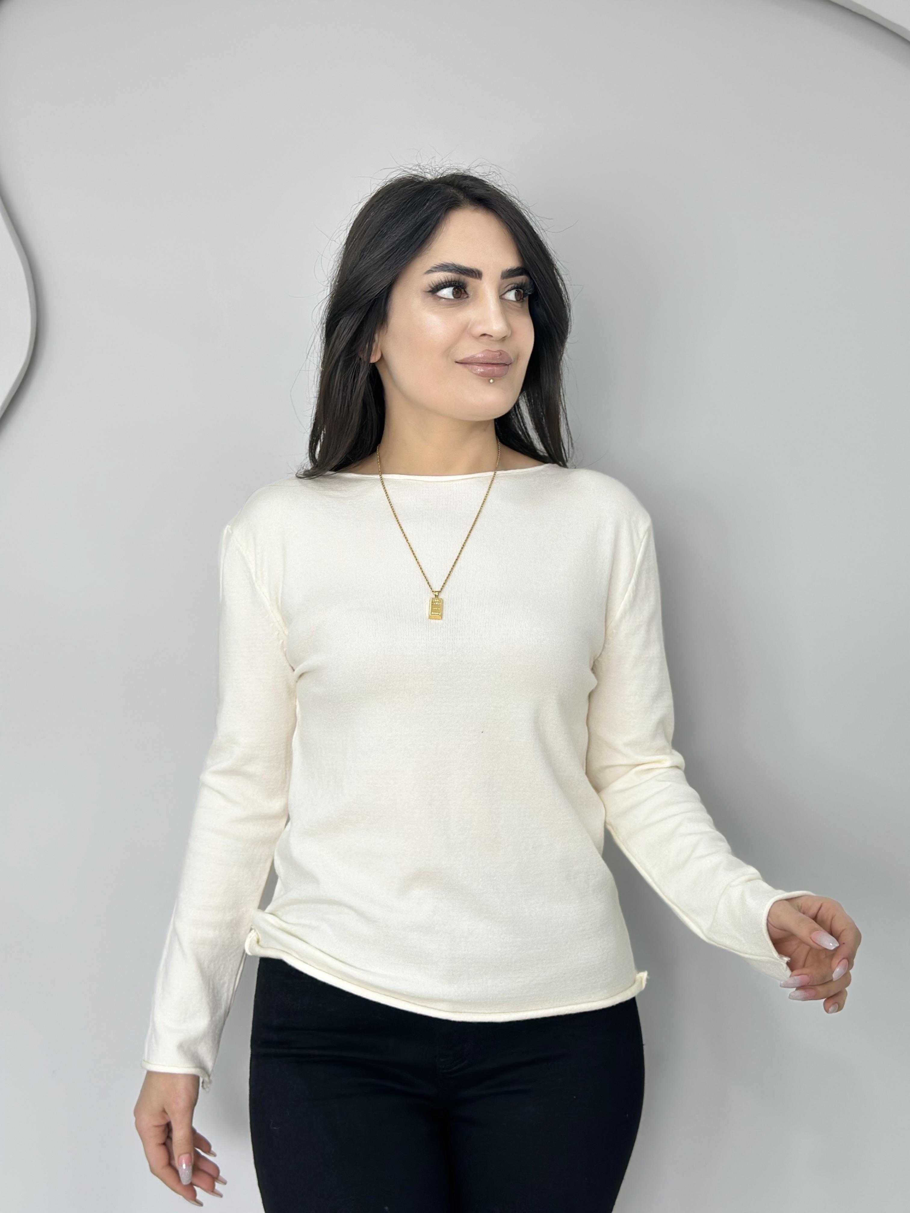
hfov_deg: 30.3
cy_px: 606
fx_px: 1682
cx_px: 455
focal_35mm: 48
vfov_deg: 39.7
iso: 100
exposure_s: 1/50
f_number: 1.78
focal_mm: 6.86
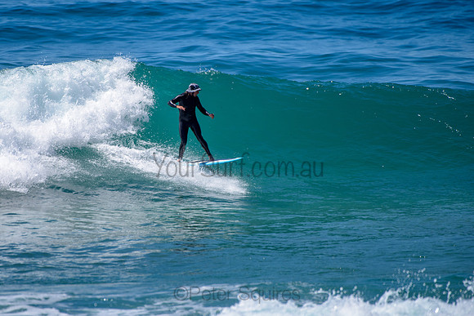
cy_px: 132
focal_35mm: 613
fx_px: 8070
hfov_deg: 3.4
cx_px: 184
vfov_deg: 2.2
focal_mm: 500
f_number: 5.6
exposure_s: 1/2000
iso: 100
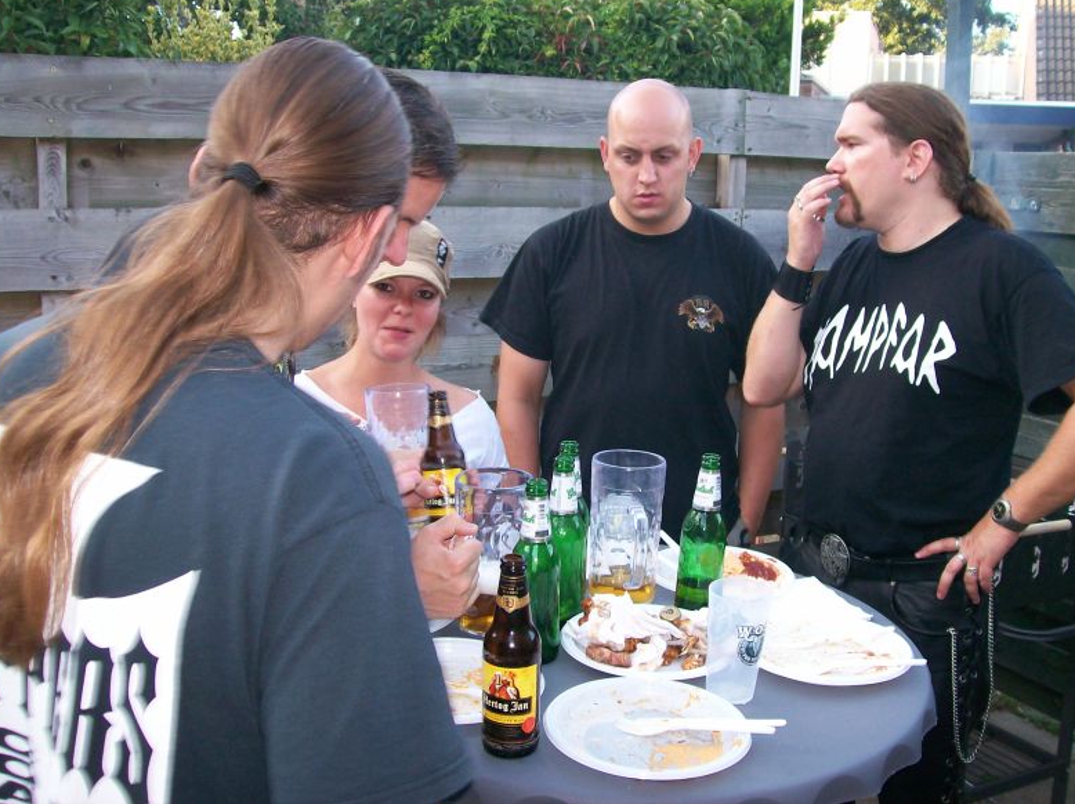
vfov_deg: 38.6
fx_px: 1148
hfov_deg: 50.2
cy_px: 392
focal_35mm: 37
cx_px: 535
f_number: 2.7
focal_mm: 6
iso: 80
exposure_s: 1/67.9
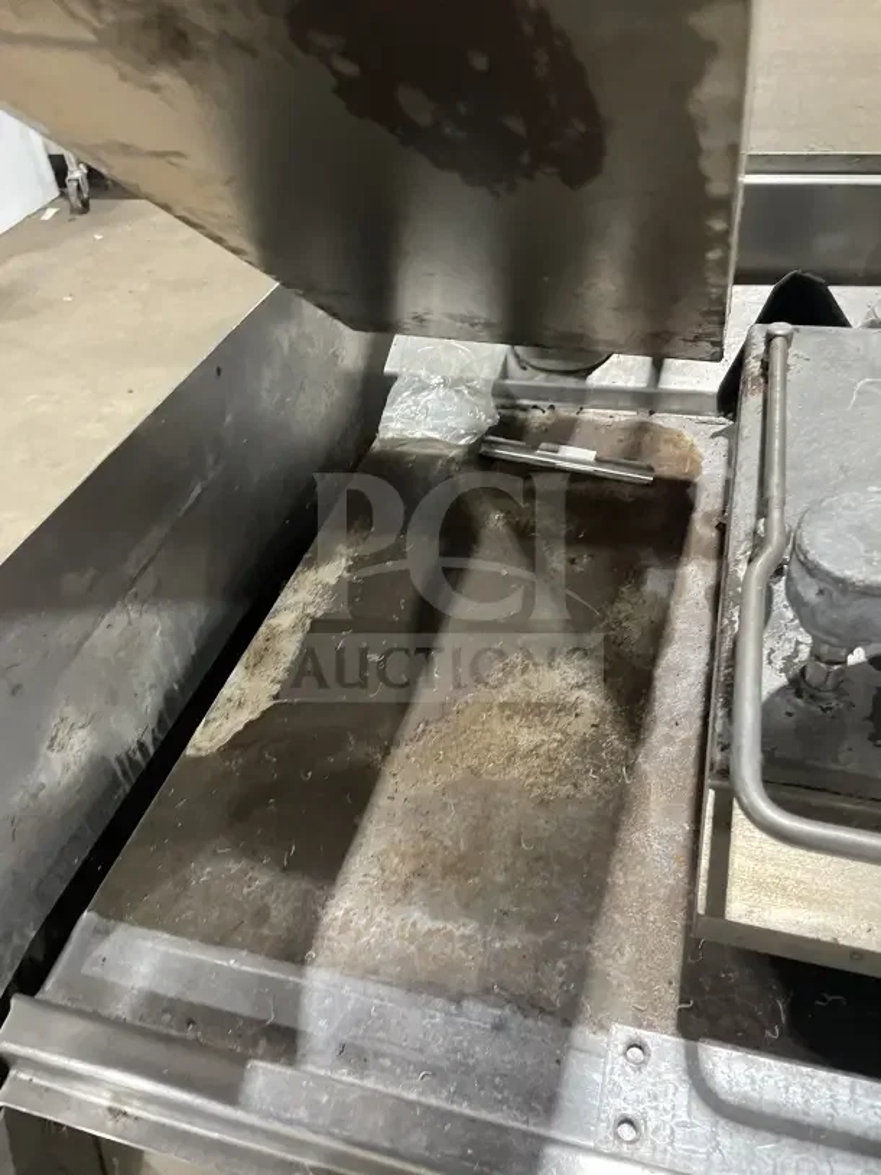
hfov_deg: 53.1
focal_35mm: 26
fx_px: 882
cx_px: 440
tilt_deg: -41.8
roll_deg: +5.6
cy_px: 588
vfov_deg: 67.3
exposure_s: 1/60
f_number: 1.6
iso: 500
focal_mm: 4.2
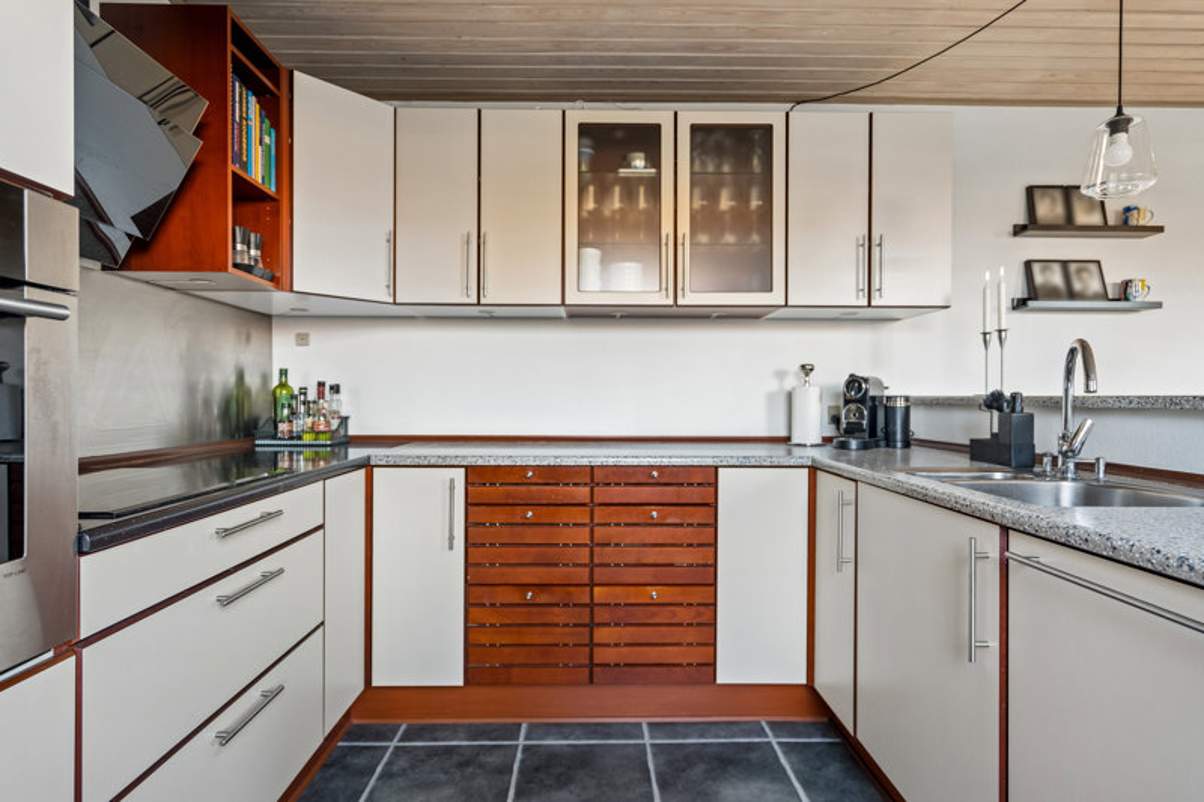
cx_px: 602
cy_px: 401
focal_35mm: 18
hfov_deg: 90.0
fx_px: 602
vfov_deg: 67.4
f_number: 4
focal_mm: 18
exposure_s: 1/25
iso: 400
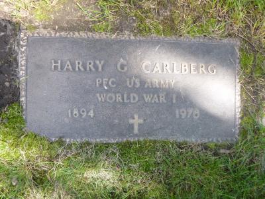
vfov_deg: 54.9
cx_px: 132
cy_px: 100
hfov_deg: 69.4
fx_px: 191
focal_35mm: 25
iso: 125
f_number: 3.9
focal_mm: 4.5
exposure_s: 1/60
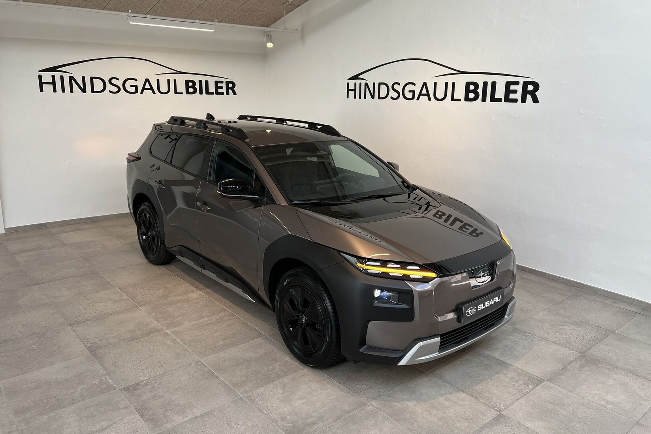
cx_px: 328
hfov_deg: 65.5
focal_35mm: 28
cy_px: 214
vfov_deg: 46.4
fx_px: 506
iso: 40
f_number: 1.5
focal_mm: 5.7
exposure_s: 1/168
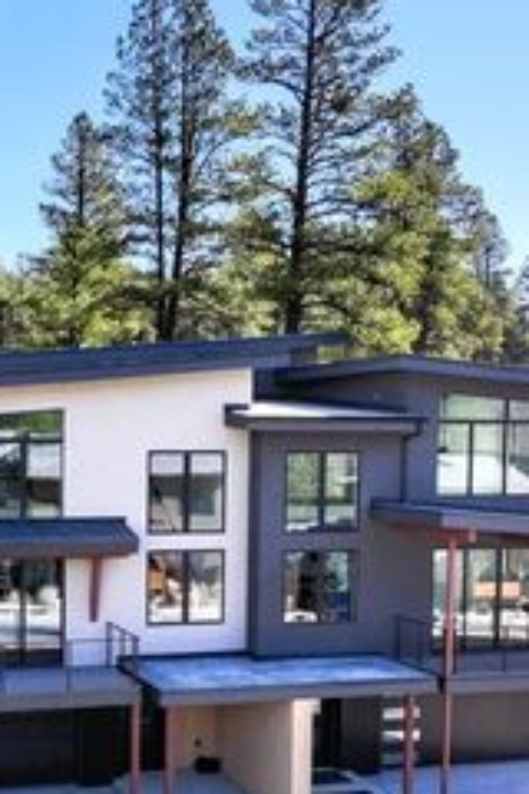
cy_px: 528
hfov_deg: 25.1
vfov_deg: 37.8
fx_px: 1146
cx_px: 36
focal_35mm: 52
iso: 300
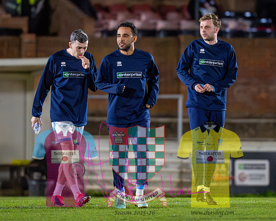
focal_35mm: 571
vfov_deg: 2.7
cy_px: 85
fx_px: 4659
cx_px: 155
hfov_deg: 3.4
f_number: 2.8
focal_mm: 300
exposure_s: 1/1000
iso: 8000
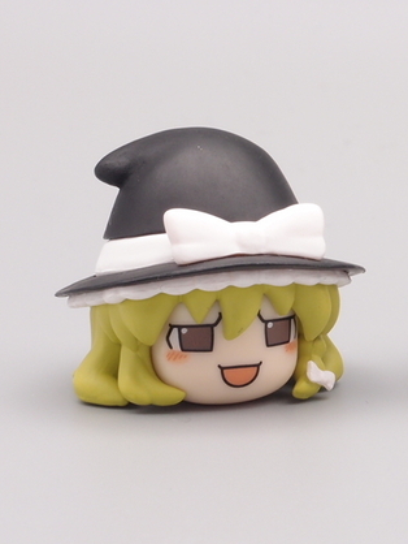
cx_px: 399
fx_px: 2763
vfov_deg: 11.2
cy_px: 256
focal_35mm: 176
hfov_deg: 8.4
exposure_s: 1/8
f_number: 8
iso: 100
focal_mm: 19.84
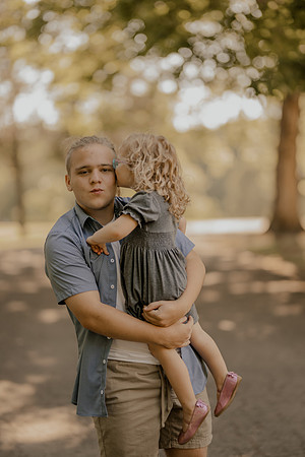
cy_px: 228
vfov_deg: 23.9
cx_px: 152
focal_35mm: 85
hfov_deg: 16.1
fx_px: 1080
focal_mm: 85
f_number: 1.4
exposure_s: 1/200
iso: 64
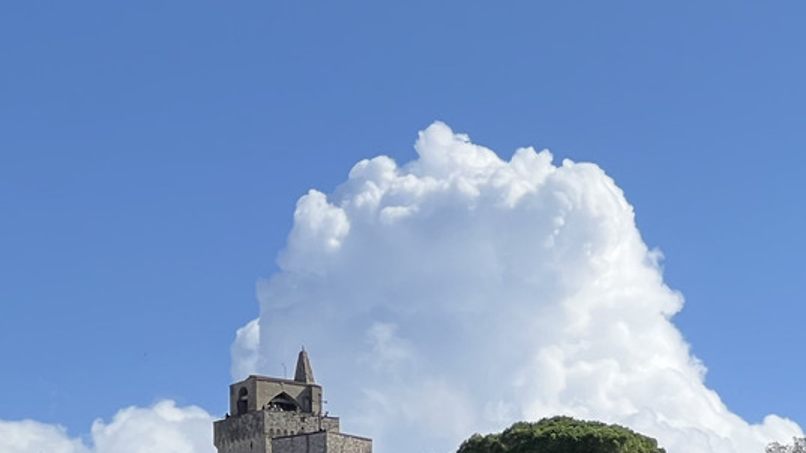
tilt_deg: +9.2
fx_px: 5343
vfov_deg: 4.8
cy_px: 567
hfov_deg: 8.6
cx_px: 324
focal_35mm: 250
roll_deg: +0.8
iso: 32
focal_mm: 9
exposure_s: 1/1119
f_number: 2.8
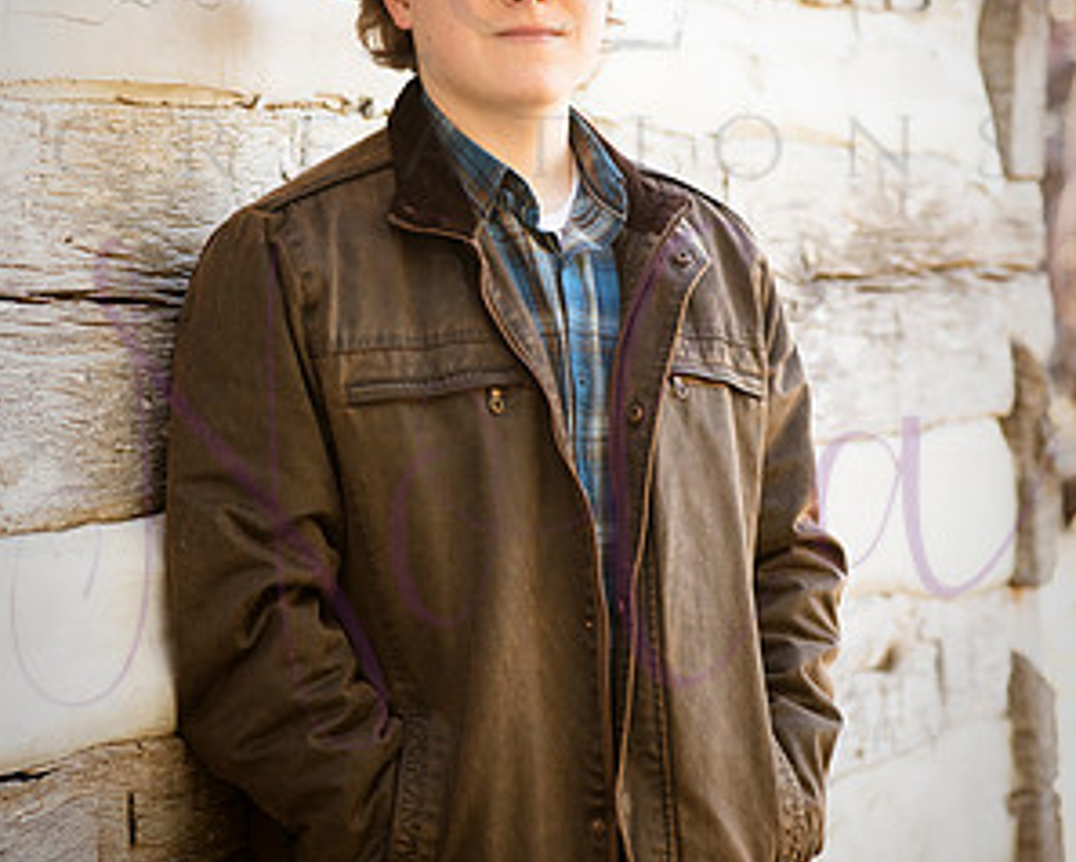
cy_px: 275
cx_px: 536
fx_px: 5067
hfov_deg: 12.1
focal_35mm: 159
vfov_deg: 9.7
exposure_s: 1/500
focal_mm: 112
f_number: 5
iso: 800
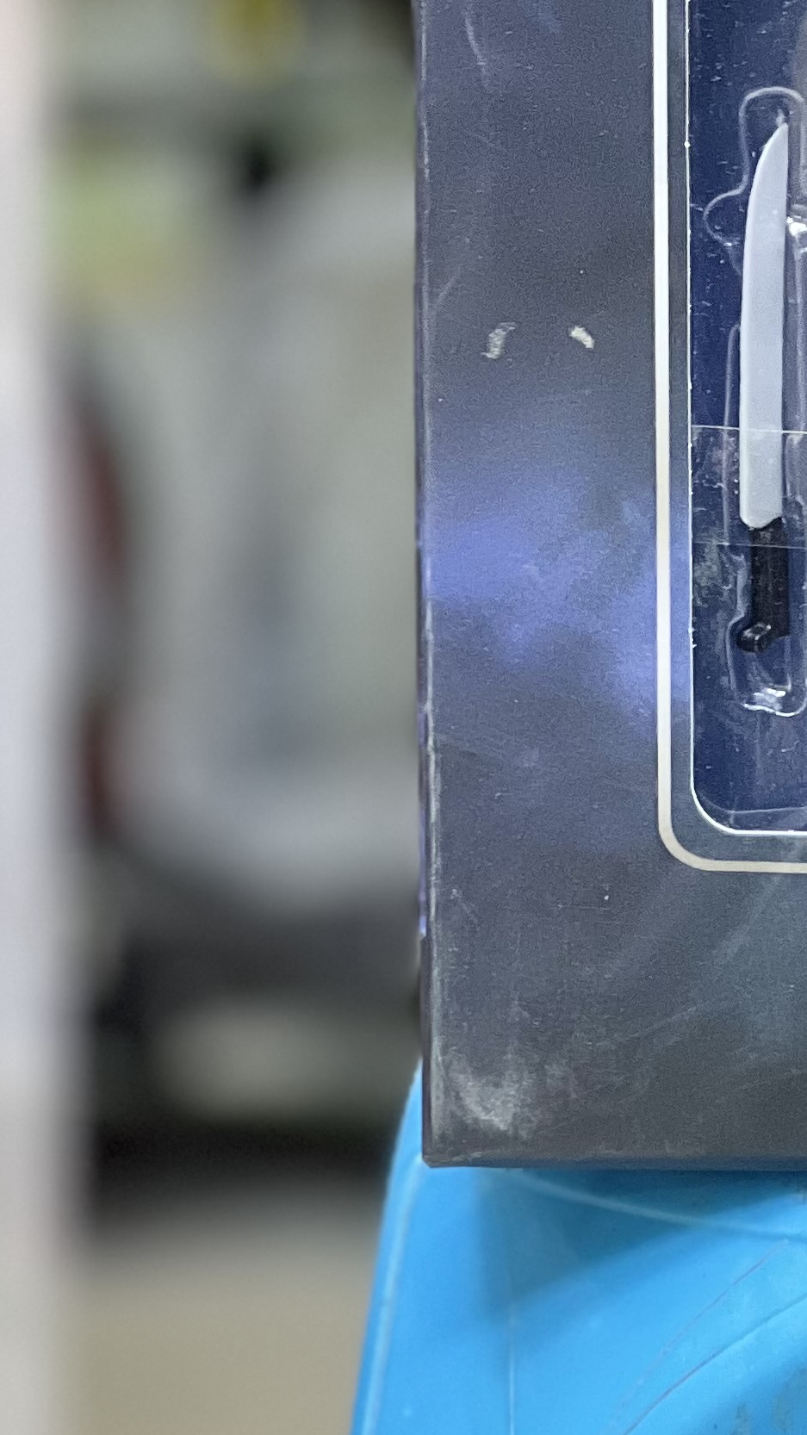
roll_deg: +0.0
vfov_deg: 10.6
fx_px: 7723
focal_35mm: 203
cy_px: 243
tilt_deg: -4.3
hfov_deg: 5.9
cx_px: 1122
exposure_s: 1/50
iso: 160
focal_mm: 9
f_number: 2.8
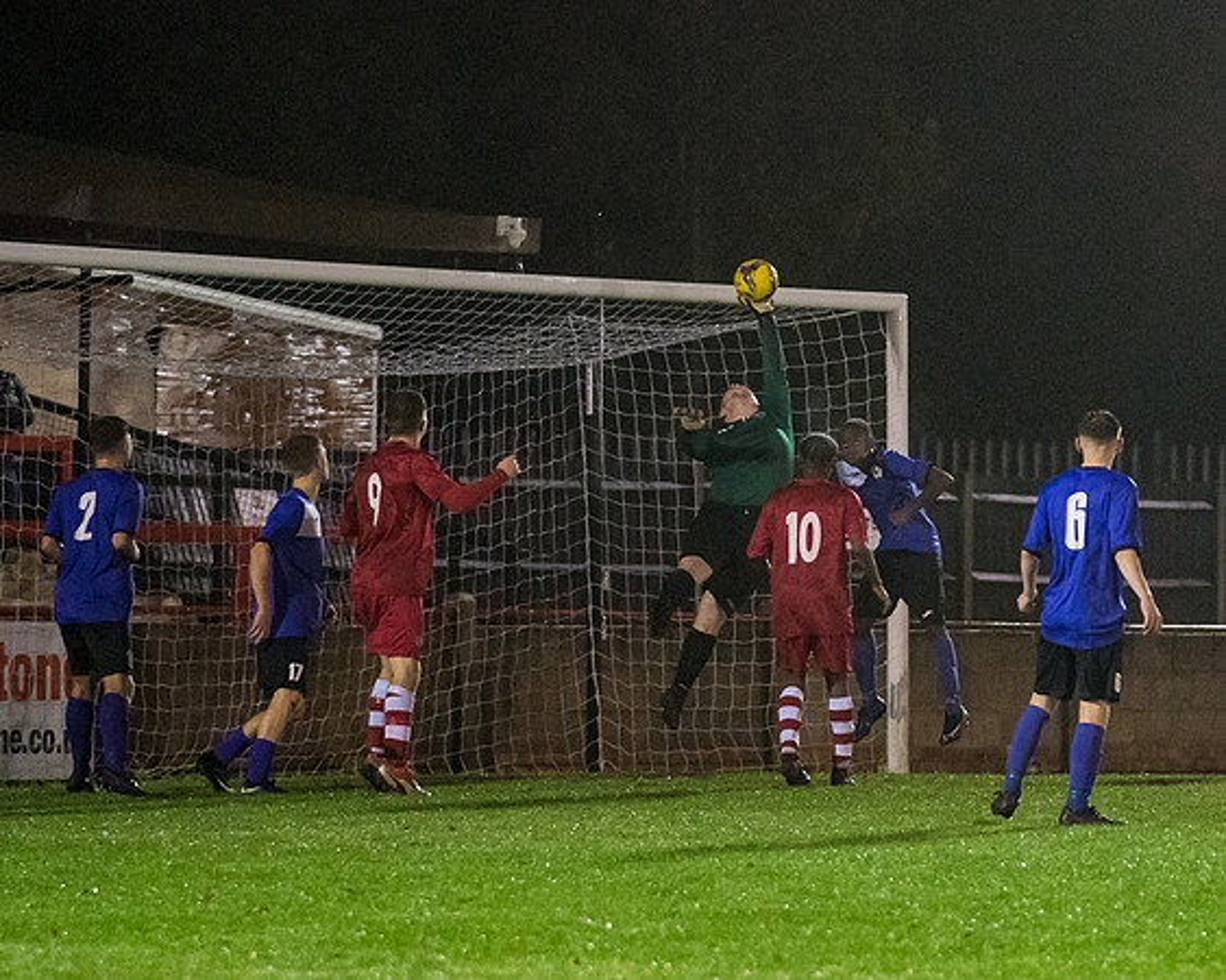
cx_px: 870
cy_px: 559
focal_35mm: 234
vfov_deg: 6.6
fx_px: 8485
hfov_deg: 8.3
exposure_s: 1/1000
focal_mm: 117
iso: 6400
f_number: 2.8
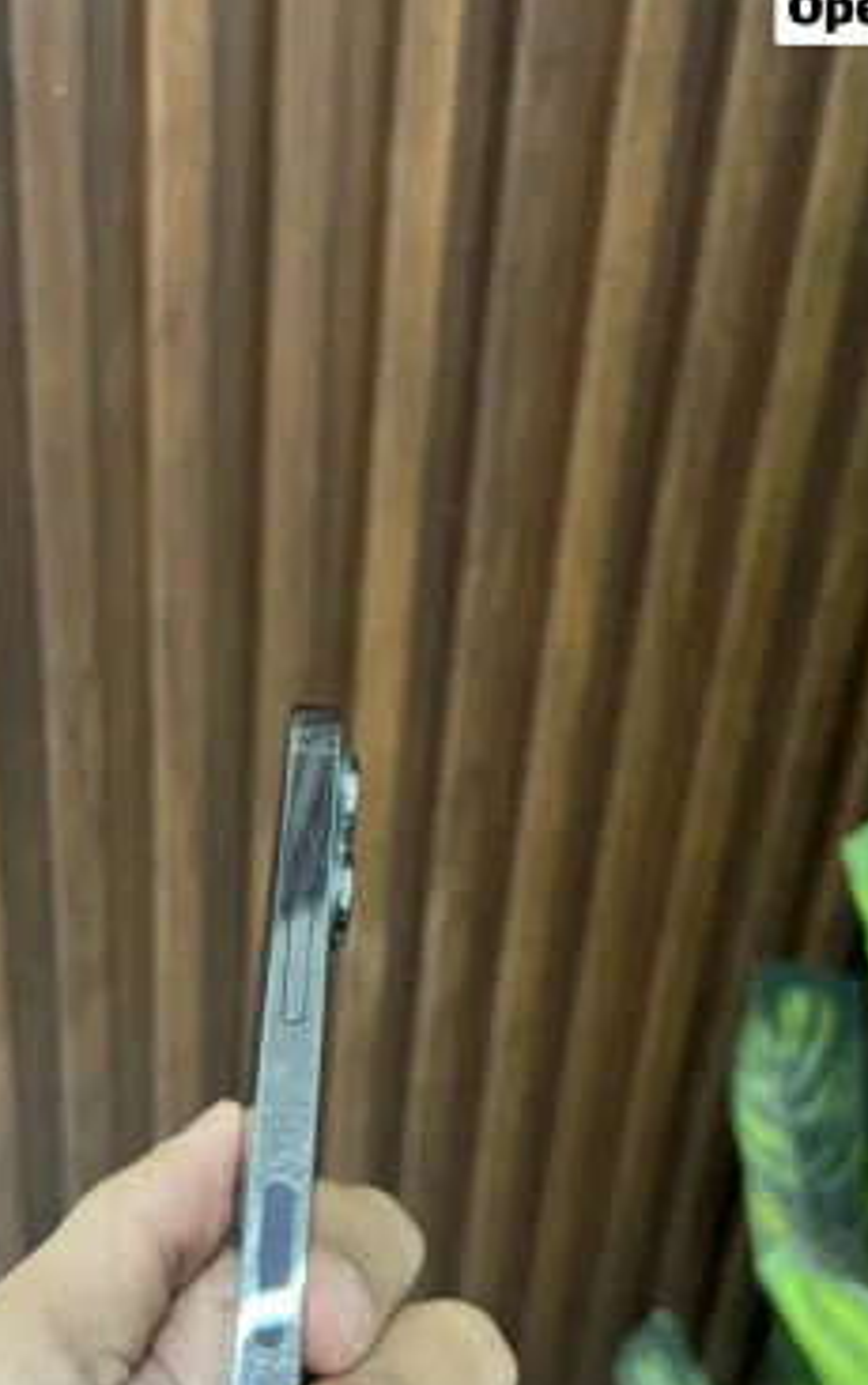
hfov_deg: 31.9
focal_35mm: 40
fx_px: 1511
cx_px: 309
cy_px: 900
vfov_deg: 48.6
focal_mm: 5.7
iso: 400
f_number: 1.5
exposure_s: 1/50
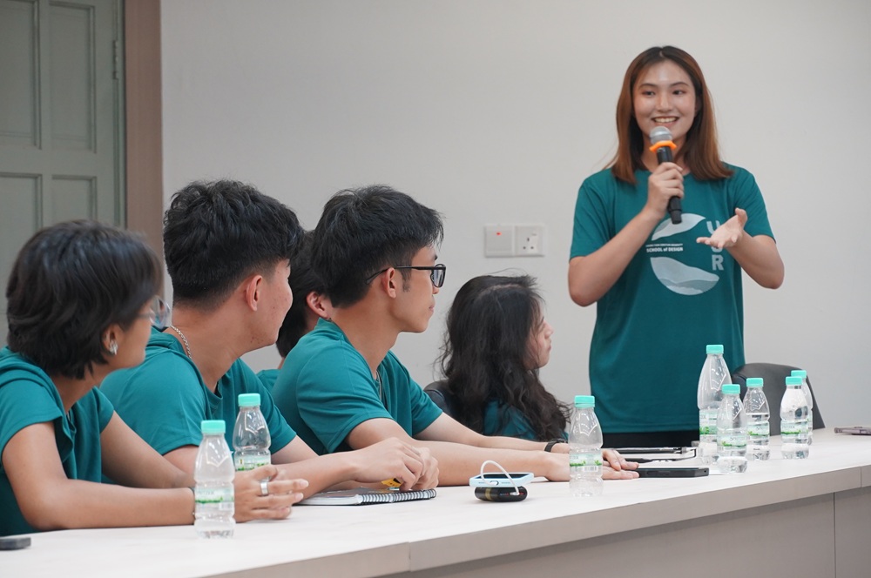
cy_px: 289
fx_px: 3721
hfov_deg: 13.4
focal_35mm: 154
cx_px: 436
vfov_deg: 8.9
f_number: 7.1
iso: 1600
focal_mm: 103
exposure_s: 1/30
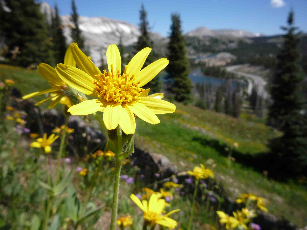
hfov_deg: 56.8
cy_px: 115
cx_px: 154
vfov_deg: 44.2
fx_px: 284
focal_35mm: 32
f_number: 5.6
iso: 100
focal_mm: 5.2
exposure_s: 1/400
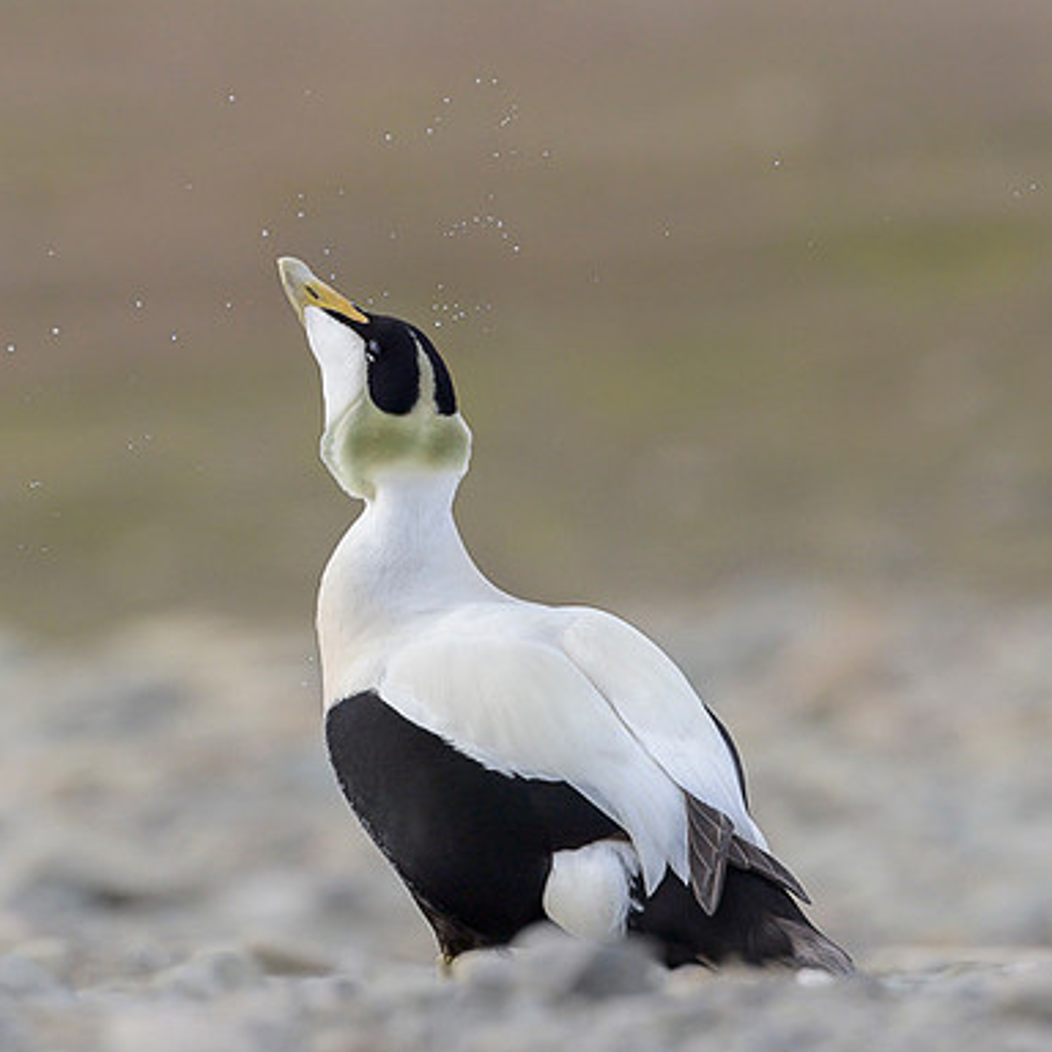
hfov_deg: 3.6
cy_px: 466
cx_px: 419
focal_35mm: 486
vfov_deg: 3.6
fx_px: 16710
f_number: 5.6
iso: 800
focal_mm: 340
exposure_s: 1/2500
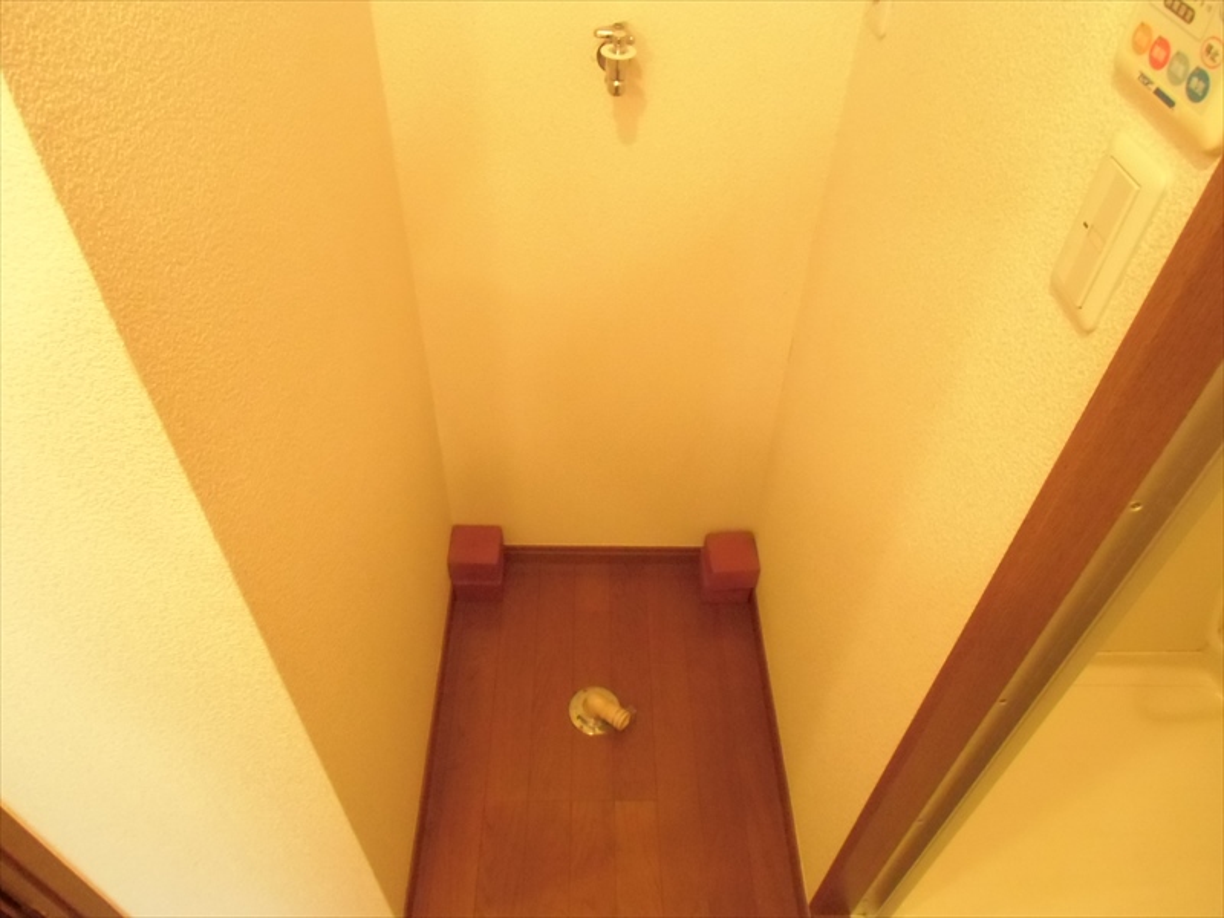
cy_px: 459
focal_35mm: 24
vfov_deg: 56.8
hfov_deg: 71.6
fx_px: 849
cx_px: 612
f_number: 3
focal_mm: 4.24
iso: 800
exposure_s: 1/30
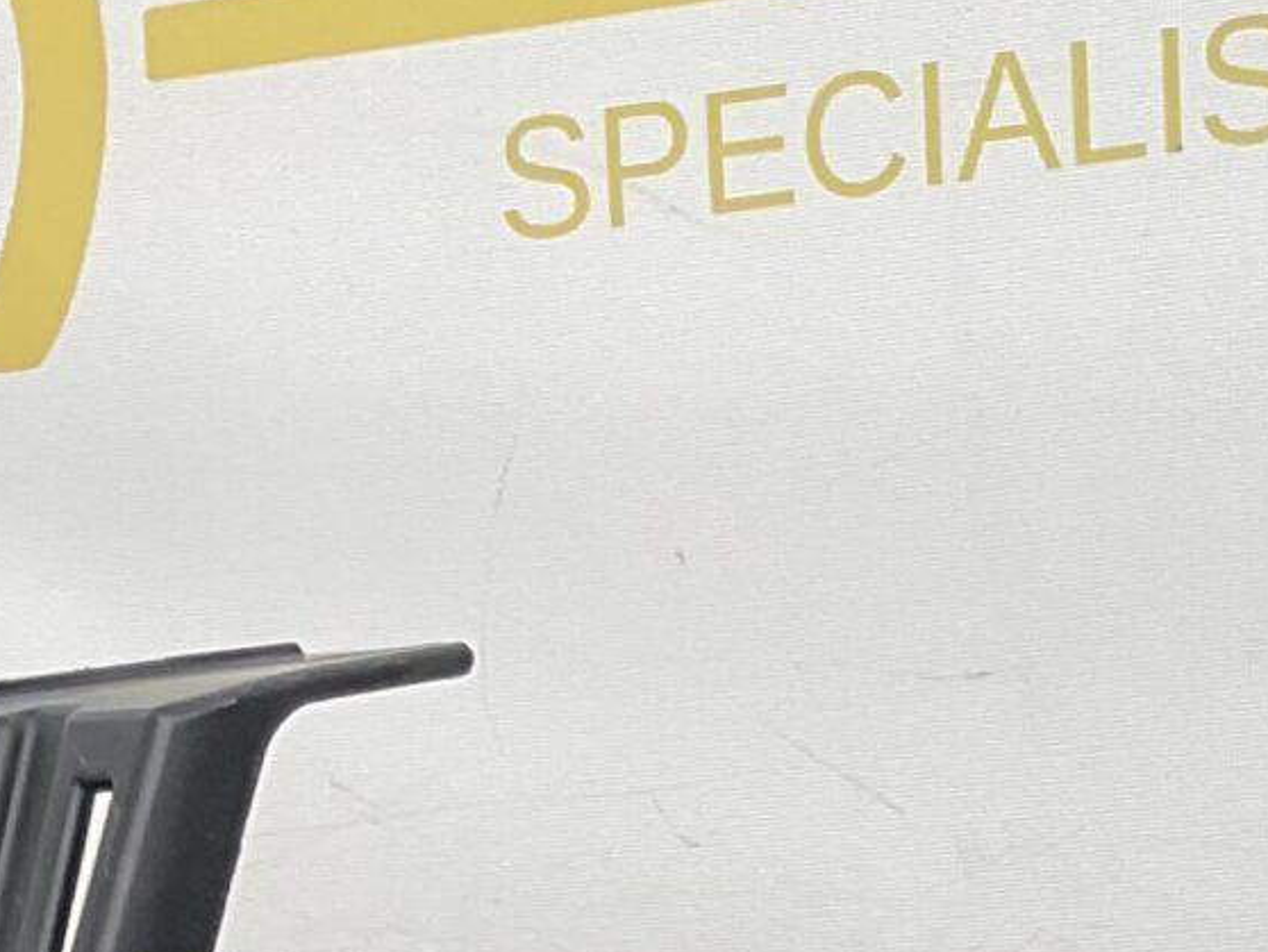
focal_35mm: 133
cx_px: 1495
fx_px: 4874
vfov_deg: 10.1
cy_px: 2095
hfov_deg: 14.4
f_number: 1.8
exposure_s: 1/120
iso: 20
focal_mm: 3
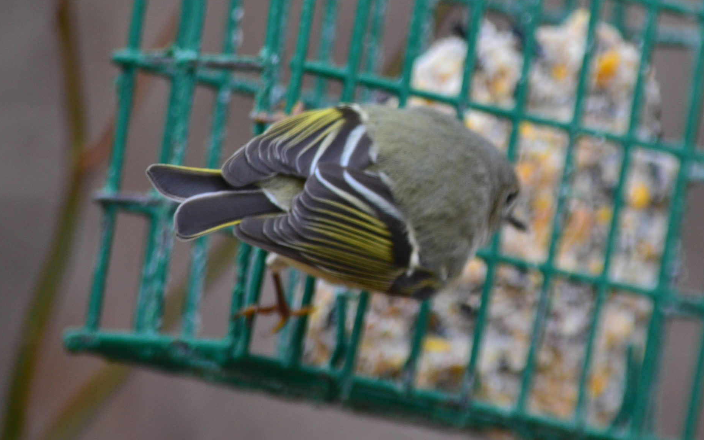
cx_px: 441
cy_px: 128
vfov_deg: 2.1
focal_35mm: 635
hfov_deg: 3.3
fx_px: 12184
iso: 720
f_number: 7.1
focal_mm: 300
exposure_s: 1/30
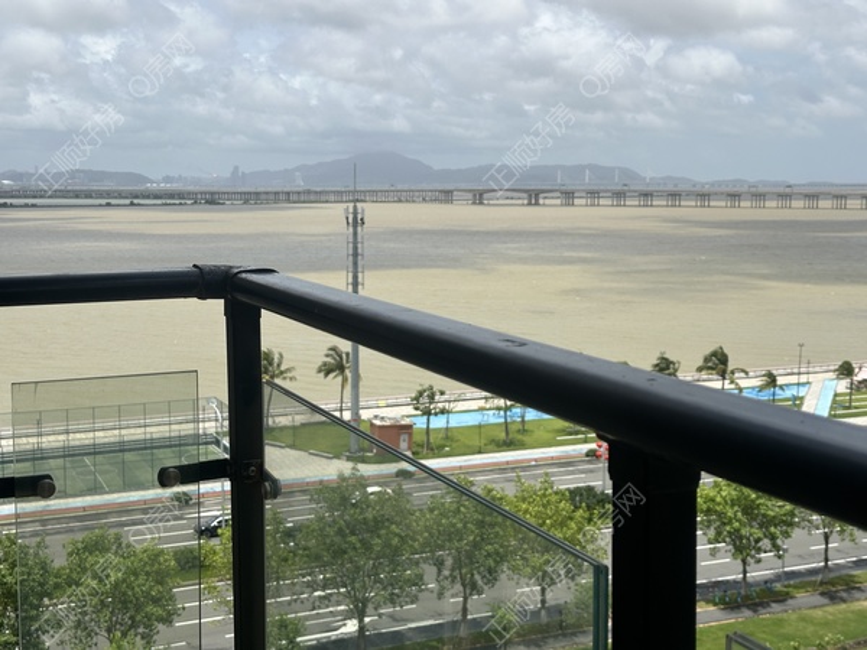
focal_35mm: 48
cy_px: 325
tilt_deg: -5.3
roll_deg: +0.3
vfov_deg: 30.3
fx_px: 1202
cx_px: 434
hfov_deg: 39.7
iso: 64
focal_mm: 6.86
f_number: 1.78
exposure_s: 1/6623
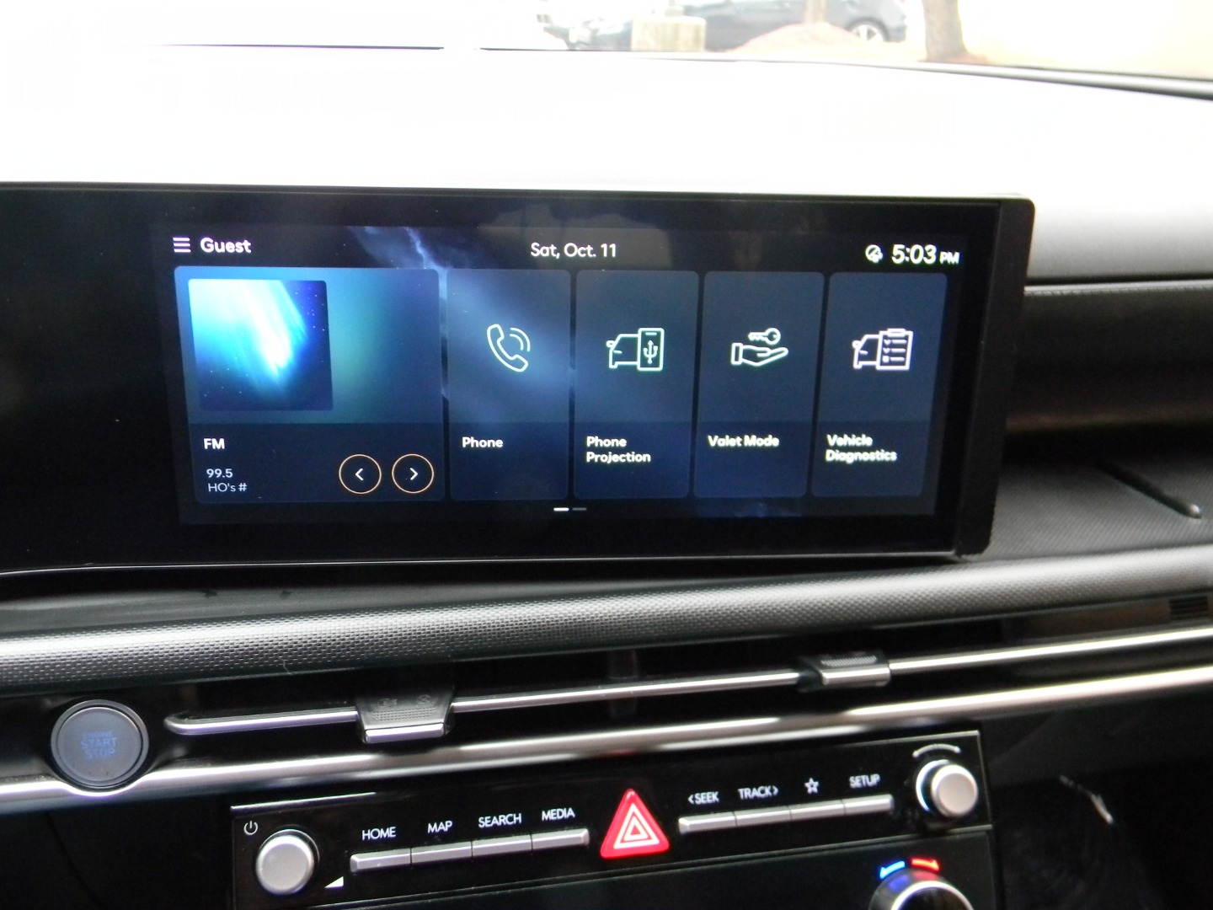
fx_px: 981
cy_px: 455
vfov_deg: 49.7
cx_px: 606
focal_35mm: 28
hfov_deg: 63.4
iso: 400
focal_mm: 5
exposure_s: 1/27.7
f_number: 3.5
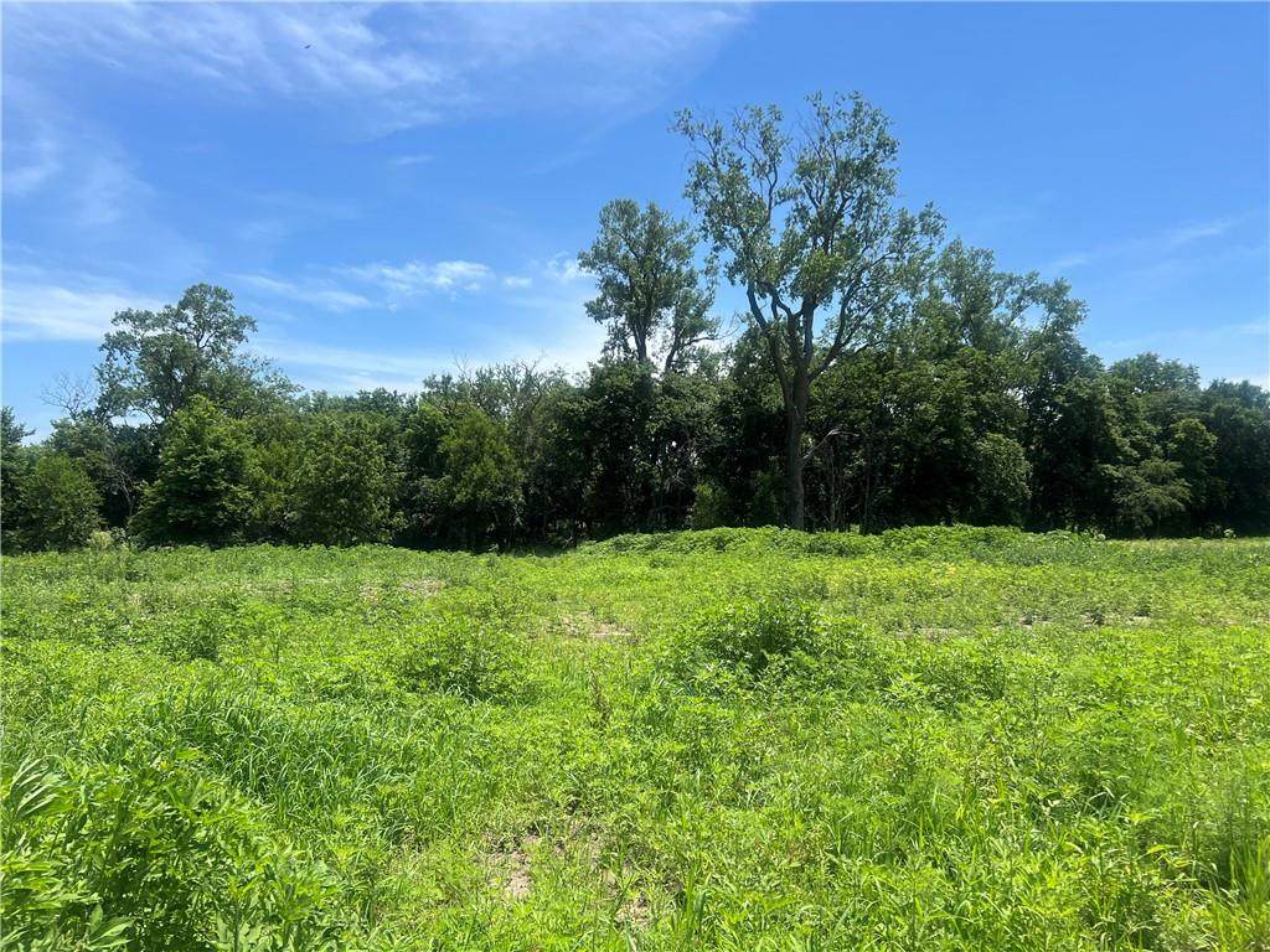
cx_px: 635
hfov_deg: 67.3
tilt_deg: +2.0
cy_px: 476
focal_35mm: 26
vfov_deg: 53.1
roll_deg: -1.0
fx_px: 954
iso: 50
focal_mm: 5.7
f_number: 1.5
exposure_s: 1/3831
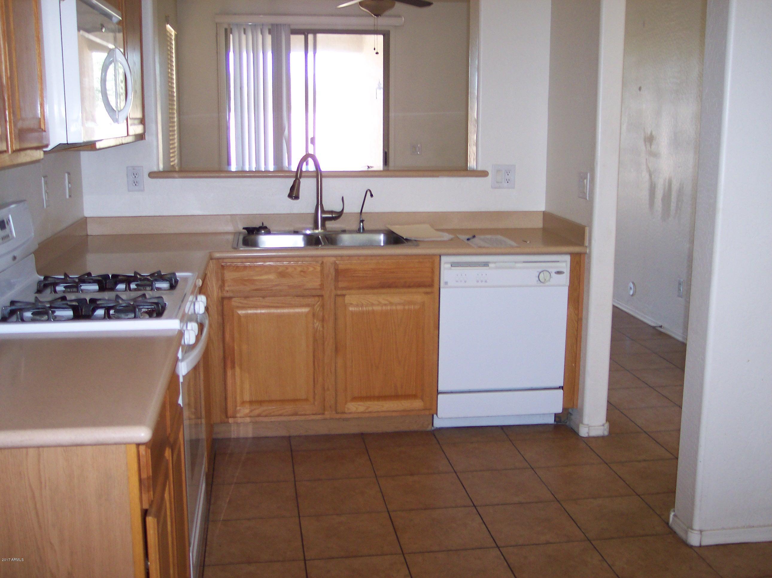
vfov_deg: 37.7
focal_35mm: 38
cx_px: 386
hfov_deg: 49.0
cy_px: 289
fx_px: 847
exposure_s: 1/30
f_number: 2.8
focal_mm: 8
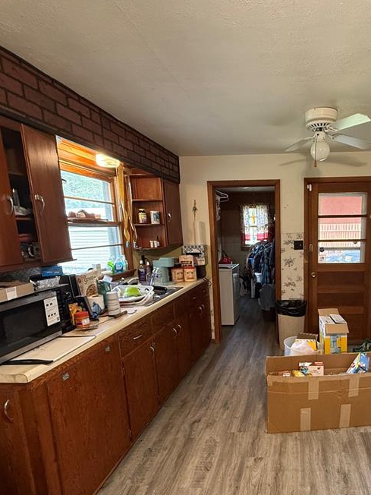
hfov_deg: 57.7
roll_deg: +0.8
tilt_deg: -10.3
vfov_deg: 75.8
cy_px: 288
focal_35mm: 22
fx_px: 314
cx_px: 281
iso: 320
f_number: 2.2
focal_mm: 2.22
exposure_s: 1/60
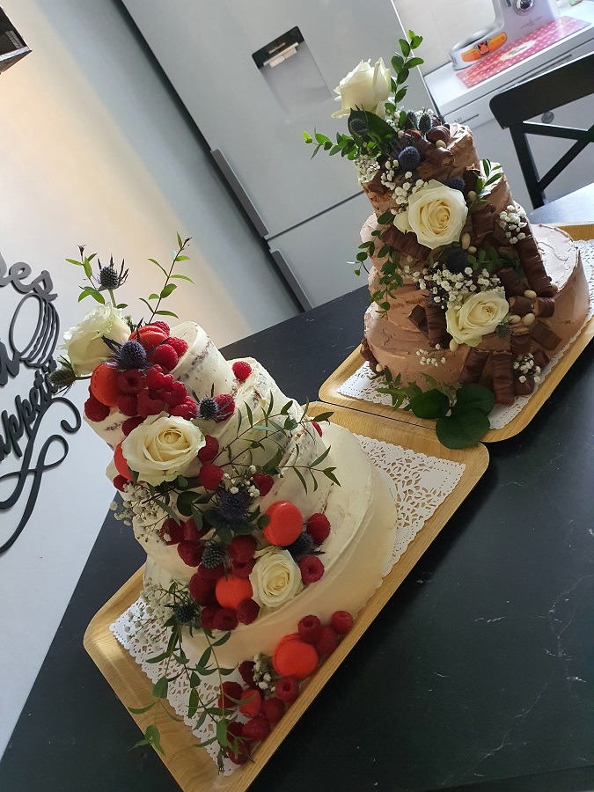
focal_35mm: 26
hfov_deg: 53.1
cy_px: 396
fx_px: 595
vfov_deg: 67.3
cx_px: 297
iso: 500
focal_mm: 4.3
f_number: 1.5
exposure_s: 1/50
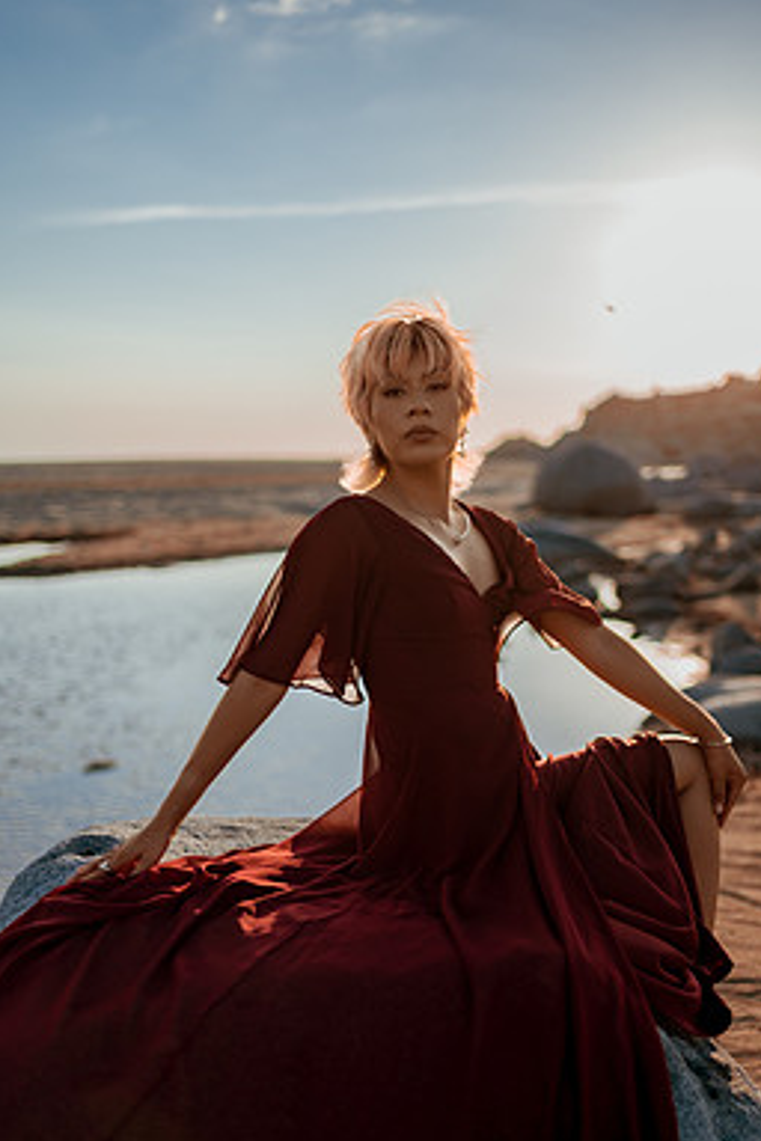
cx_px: 440
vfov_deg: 47.3
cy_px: 657
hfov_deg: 32.6
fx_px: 1300
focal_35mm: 41
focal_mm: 35
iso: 100
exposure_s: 1/8000
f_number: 1.4
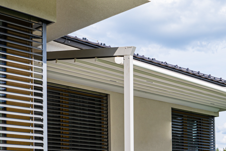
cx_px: 161
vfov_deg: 18.8
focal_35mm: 72
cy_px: 117
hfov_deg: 27.8
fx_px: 452
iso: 50
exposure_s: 1/100
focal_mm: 28
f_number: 9
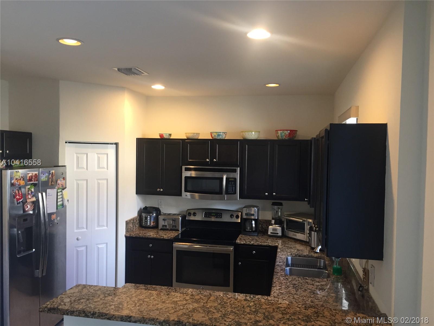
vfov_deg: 48.2
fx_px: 364
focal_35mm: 29
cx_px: 217
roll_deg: -1.6
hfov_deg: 61.7
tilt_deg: -1.6
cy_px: 163
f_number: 2.2
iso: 80
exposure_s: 1/30
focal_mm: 4.15
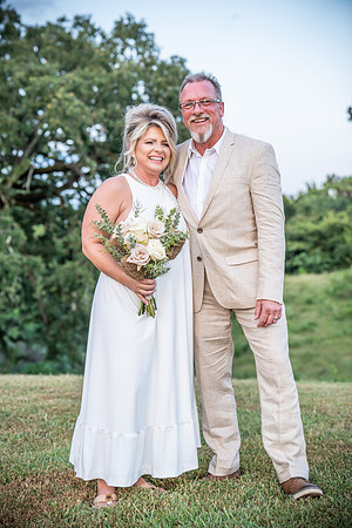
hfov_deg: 26.0
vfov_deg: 38.2
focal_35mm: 52
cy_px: 264
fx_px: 763
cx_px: 176
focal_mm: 52
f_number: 2.8
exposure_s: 1/125
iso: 400
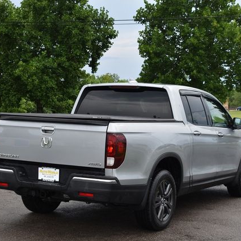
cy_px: 120
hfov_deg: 23.7
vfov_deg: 23.7
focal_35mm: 73
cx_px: 129
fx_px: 575
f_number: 5.6
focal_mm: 38
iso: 220
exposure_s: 1/250
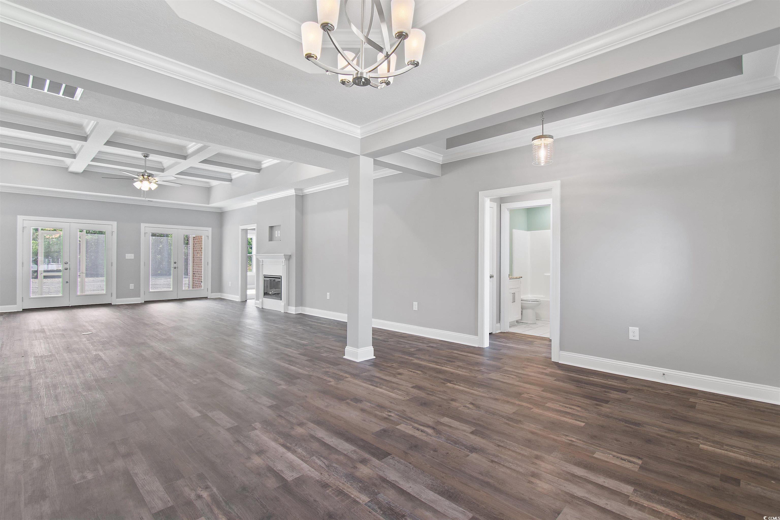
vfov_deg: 73.7
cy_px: 260
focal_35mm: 16
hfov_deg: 96.7
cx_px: 390
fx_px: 347
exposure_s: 1/4
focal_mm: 11
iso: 100
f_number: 4.8
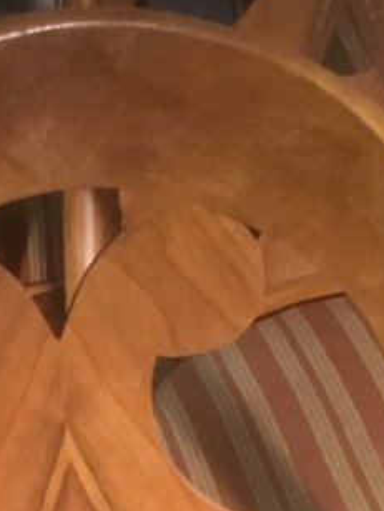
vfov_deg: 14.8
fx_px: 1786
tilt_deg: -52.0
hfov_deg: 12.2
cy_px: 822
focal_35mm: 121
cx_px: 90
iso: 250
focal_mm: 3.3
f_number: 2.4
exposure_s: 1/20
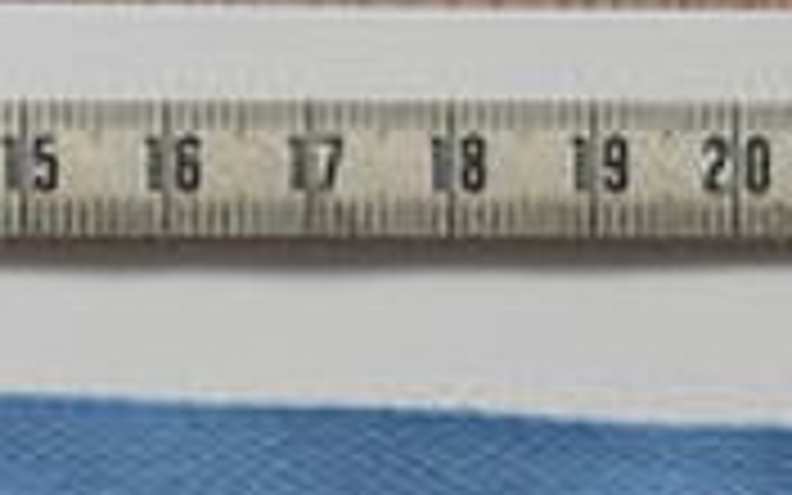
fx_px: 5331
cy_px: 1458
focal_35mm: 247
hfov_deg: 8.2
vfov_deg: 5.1
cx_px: -558
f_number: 3.1
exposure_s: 1/40
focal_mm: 6.72
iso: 80
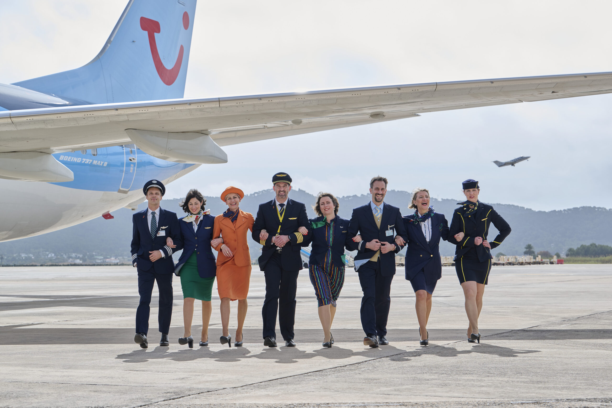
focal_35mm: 70
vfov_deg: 19.5
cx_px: 306
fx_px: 1190
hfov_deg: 28.8
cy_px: 204
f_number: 6.3
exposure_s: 1/1250
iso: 400
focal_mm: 70
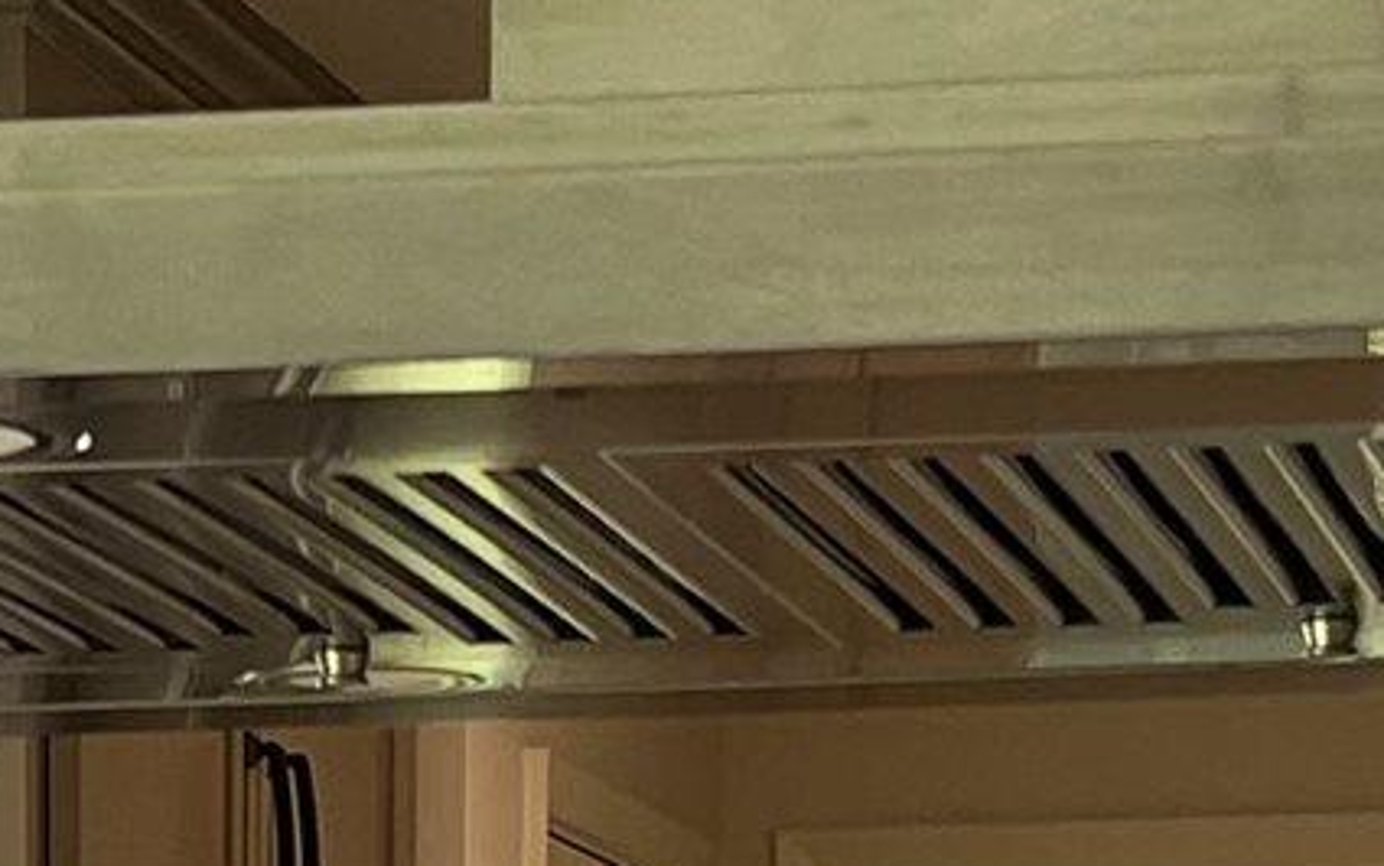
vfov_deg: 6.3
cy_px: 2162
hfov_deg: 10.5
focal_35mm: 199
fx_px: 7509
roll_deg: +0.0
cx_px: 394
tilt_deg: -4.1
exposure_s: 1/121
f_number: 1.5
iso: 64
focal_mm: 5.7
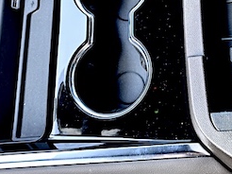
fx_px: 429
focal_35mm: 64
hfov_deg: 29.8
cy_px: 28
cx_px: 177
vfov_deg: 22.5
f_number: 2
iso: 200
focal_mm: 8.5
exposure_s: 1/50
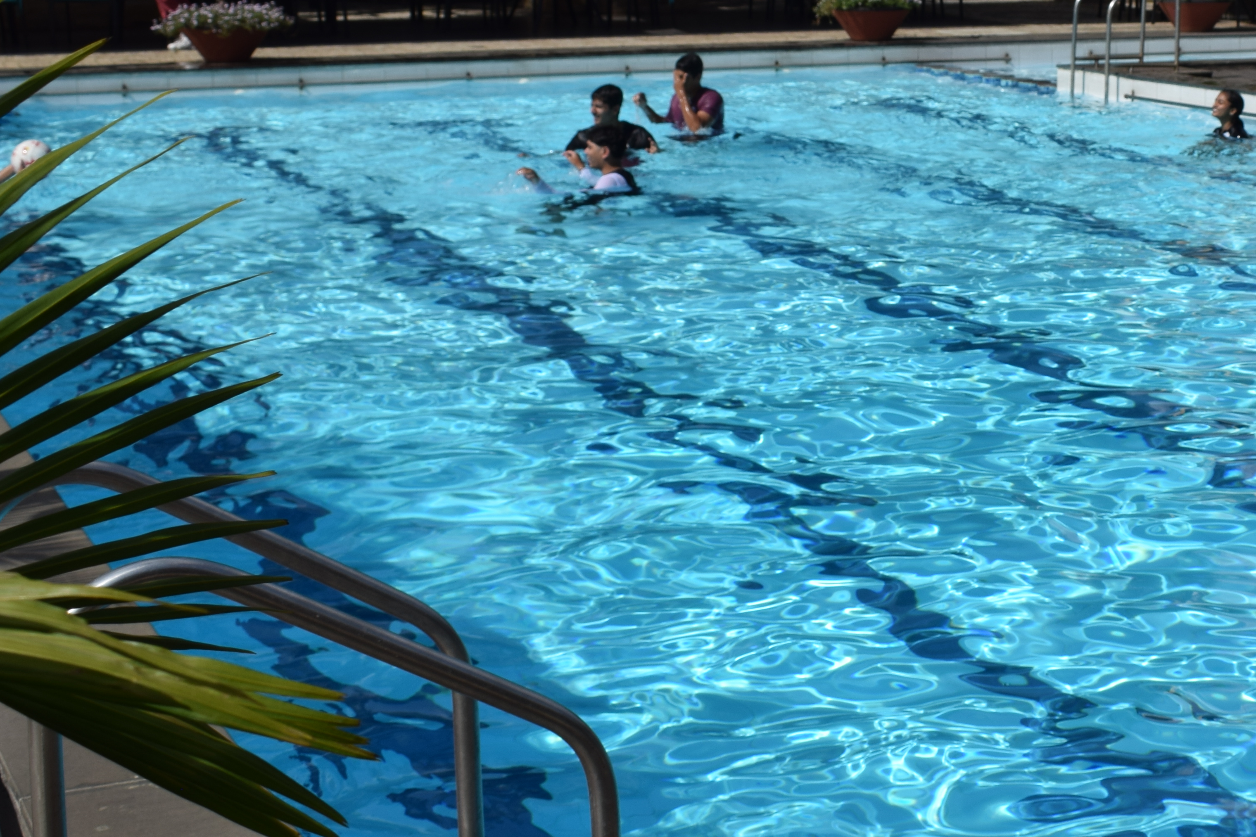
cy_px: 341
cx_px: 1082
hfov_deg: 26.6
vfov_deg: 18.4
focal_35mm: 74
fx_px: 2581
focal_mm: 25
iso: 100
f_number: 10
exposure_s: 1/400
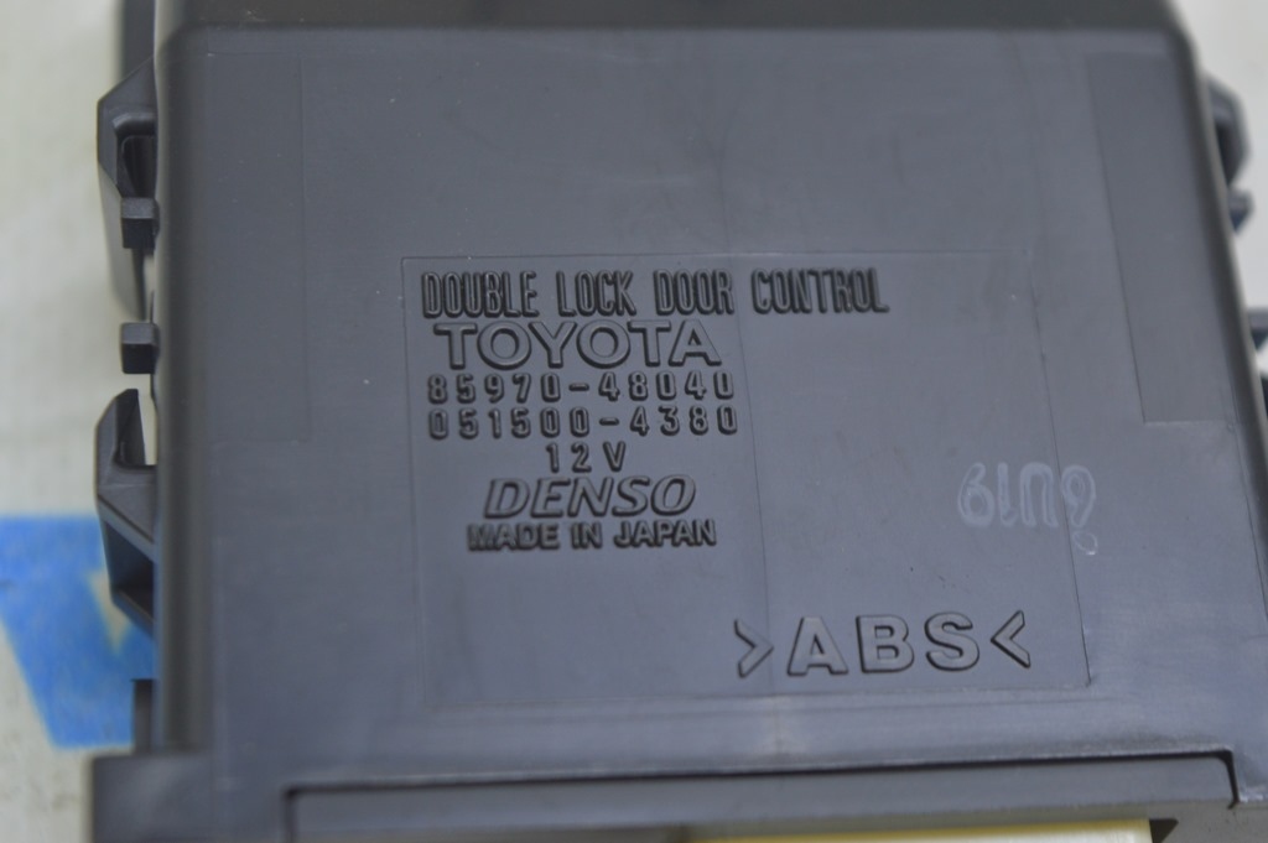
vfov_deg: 16.5
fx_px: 2903
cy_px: 422
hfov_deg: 24.6
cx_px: 634
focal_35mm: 82
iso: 400
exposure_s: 1/20
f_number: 5.6
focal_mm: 55
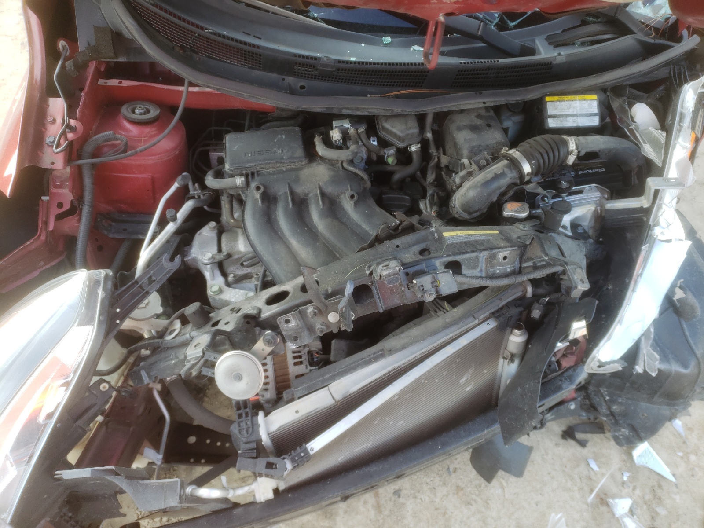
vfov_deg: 53.1
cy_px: 264
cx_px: 352
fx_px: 529
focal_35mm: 26
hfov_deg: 67.3
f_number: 1.5
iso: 50
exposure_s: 1/278
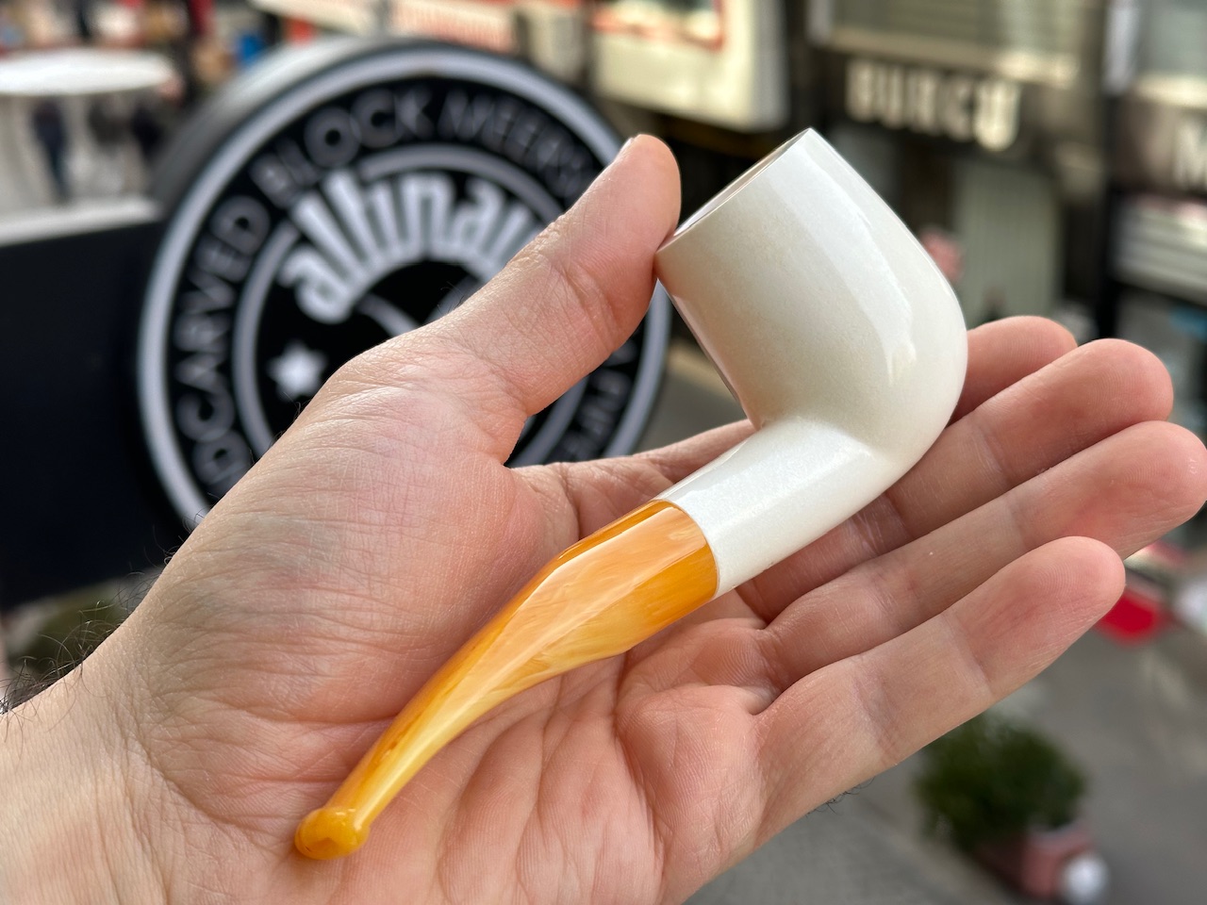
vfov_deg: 30.3
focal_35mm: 48
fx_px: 1674
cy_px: 452
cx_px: 604
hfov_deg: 39.7
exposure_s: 1/513
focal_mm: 6.86
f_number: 1.78
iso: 64
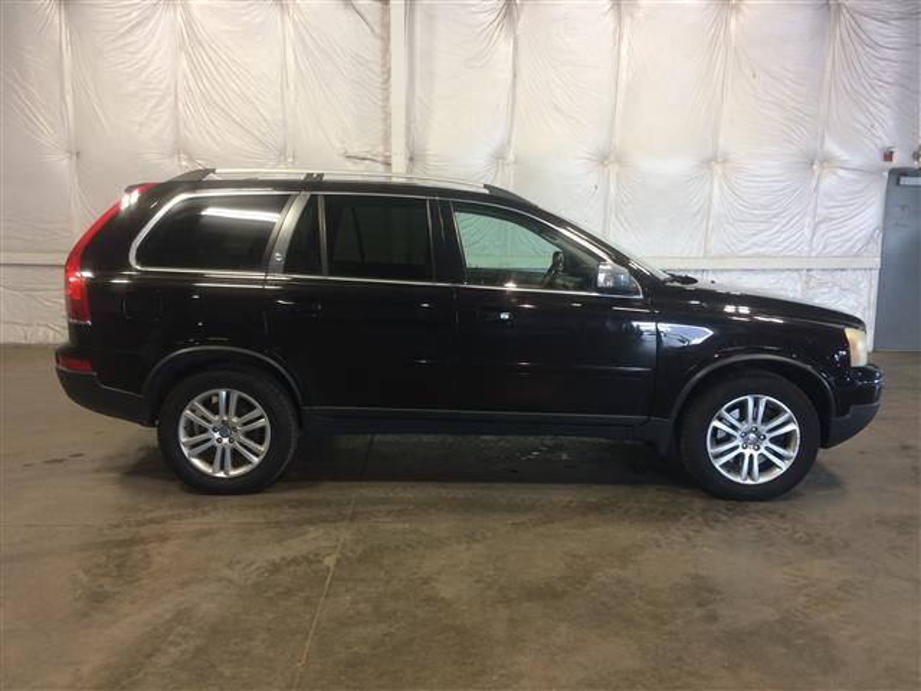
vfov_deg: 48.2
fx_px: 772
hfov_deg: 61.7
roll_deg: -0.1
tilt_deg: -10.0
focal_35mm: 29
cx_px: 460
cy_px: 346
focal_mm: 4.15
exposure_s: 1/30
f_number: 2.2
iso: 64
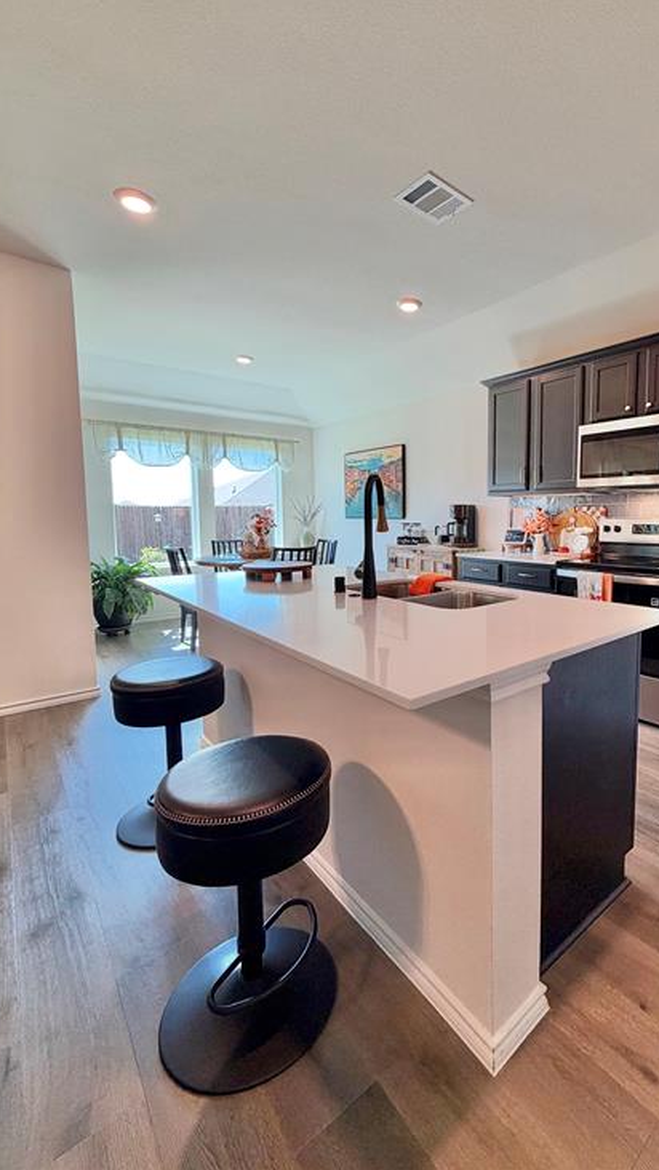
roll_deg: +0.2
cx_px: 435
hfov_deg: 65.5
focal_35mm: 16
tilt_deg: -3.4
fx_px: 497
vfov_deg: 99.3
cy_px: 559
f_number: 2.2
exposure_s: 1/120
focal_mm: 2.22
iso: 160
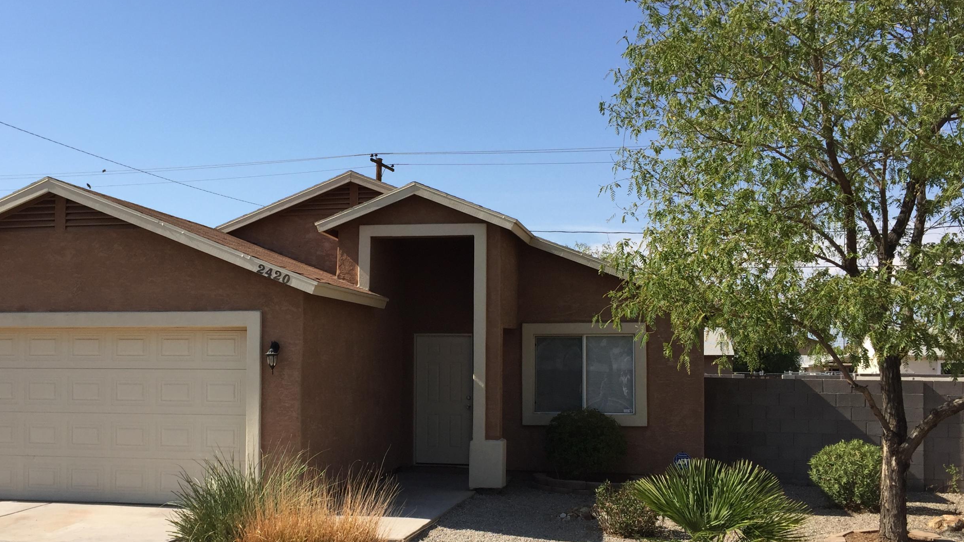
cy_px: 339
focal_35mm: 39
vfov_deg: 30.3
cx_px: 398
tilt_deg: +0.2
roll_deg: -1.6
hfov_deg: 51.3
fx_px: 997
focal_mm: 4.15
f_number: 2.2
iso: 32
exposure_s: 1/1799
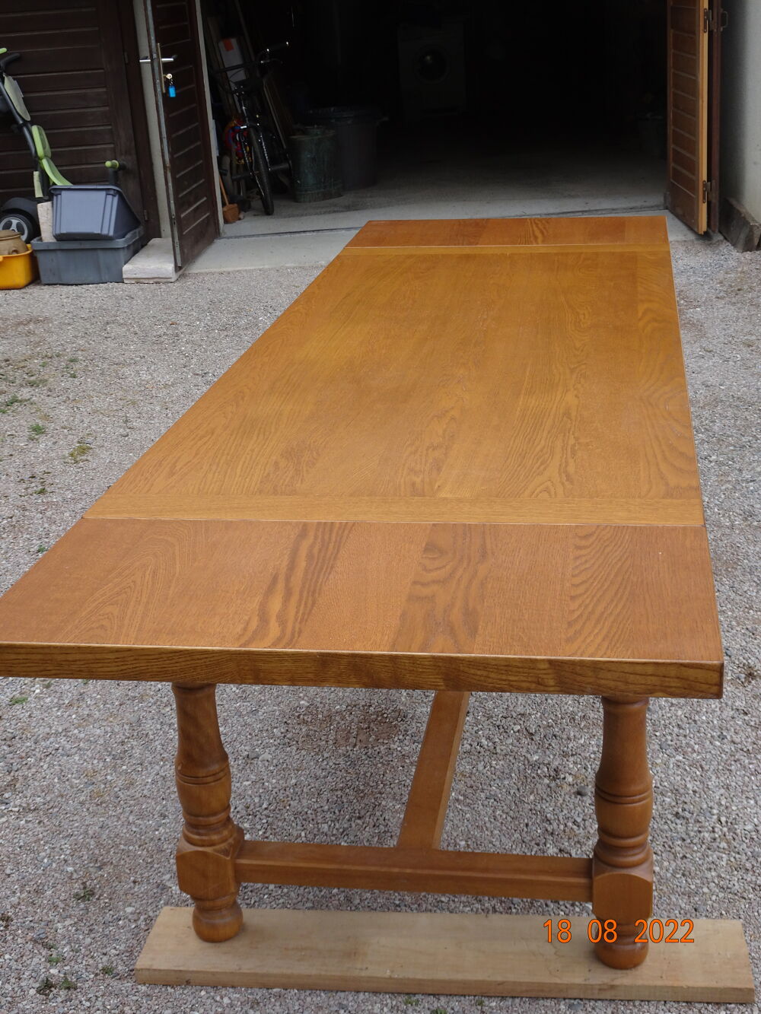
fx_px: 1407
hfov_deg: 30.3
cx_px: 380
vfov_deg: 39.7
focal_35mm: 48
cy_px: 507
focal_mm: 8.18
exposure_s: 1/160
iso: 80
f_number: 4.5
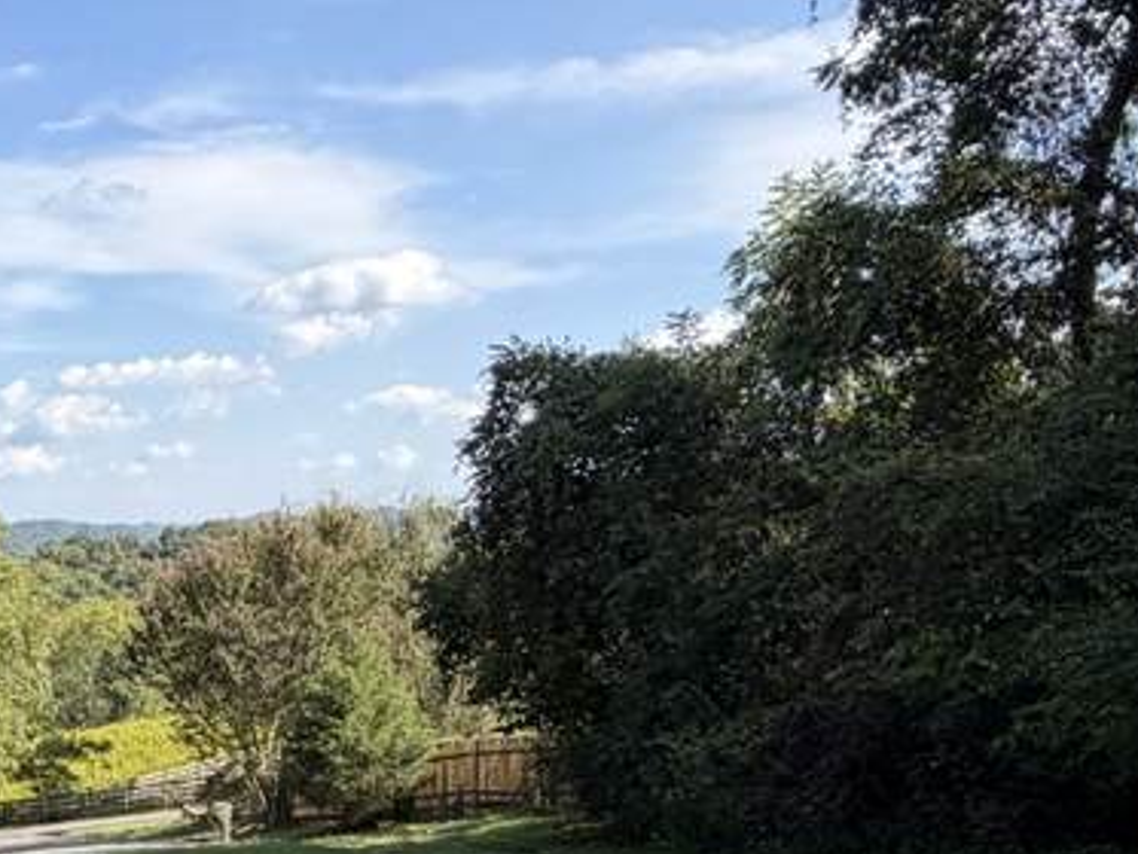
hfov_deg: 32.6
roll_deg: +1.6
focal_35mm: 48
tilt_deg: -6.5
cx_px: -232
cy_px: 677
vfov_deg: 29.6
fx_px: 1579
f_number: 2.2
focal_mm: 2.22
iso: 40
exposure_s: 1/726
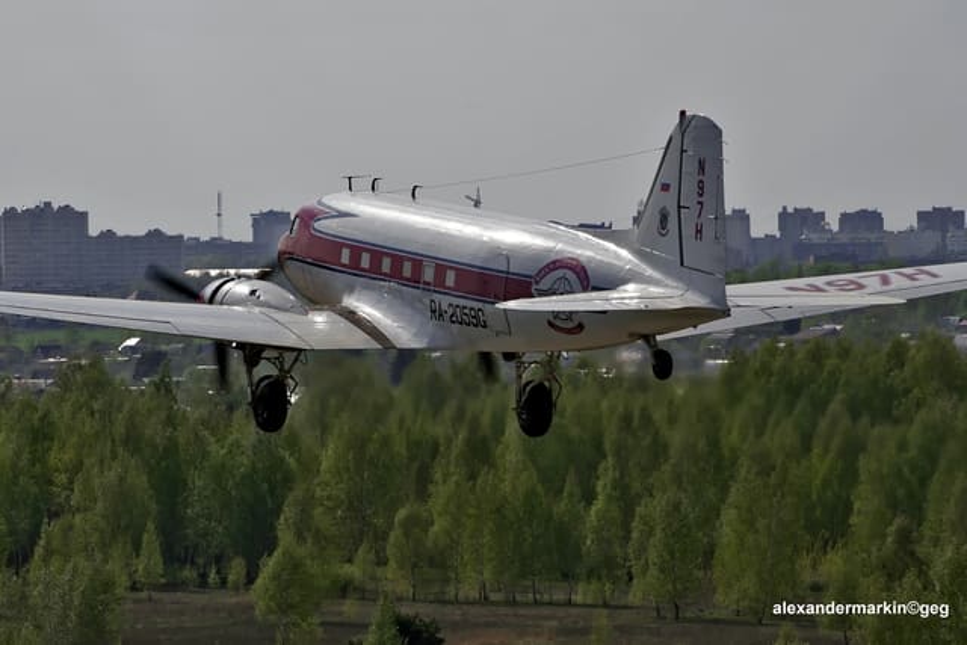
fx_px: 5373
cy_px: 322
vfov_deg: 6.9
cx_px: 484
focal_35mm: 200
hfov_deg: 10.3
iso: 500
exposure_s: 1/800
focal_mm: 200
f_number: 10
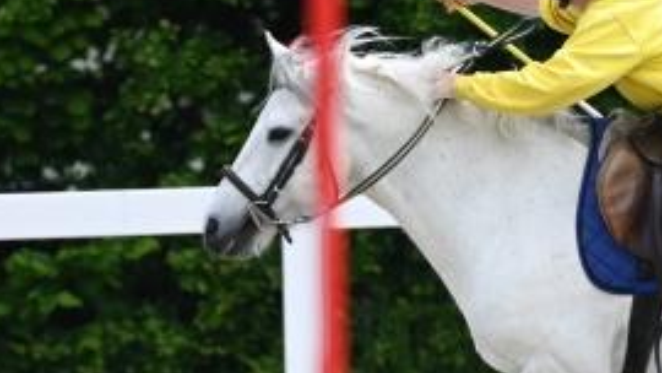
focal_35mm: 1242
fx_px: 21806
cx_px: 535
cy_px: 260
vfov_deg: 1.0
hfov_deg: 1.7
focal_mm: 400
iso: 450
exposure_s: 1/1250
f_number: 5.6
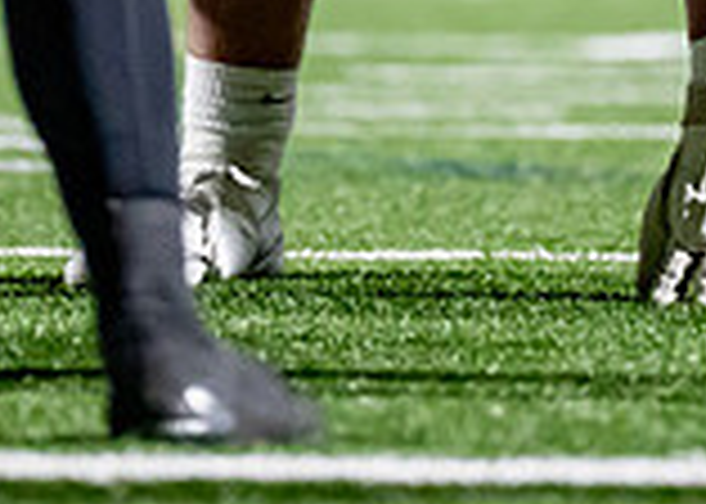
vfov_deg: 1.4
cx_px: 451
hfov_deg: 1.9
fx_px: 21004
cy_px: -534
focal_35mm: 1048
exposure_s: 1/1000
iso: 4000
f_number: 2.8
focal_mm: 200
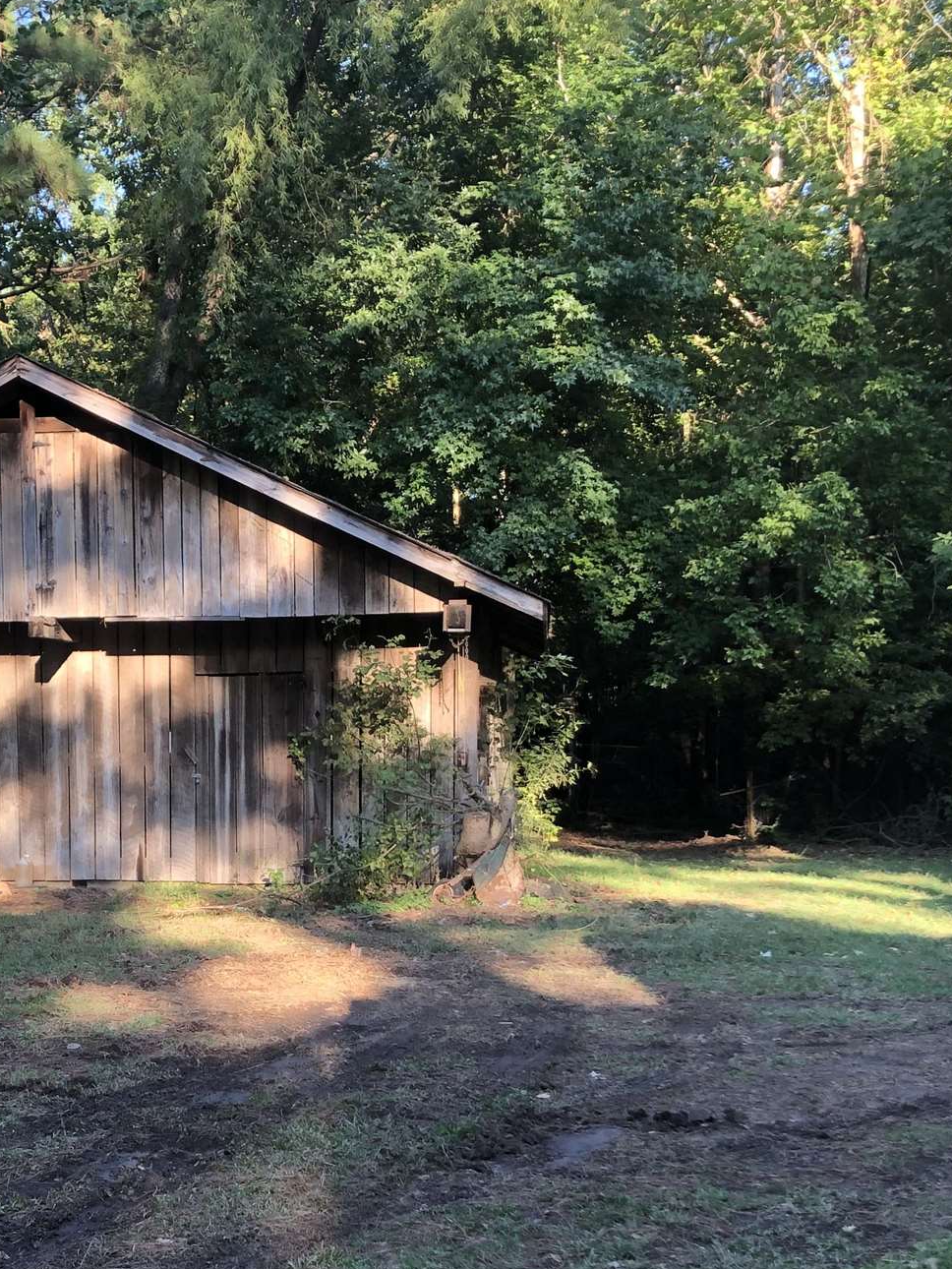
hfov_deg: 28.4
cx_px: 177
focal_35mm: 50
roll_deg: +0.7
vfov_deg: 37.7
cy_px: 850
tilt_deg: -3.0
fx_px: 1833
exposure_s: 1/120
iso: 50
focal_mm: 3.99
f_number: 1.8
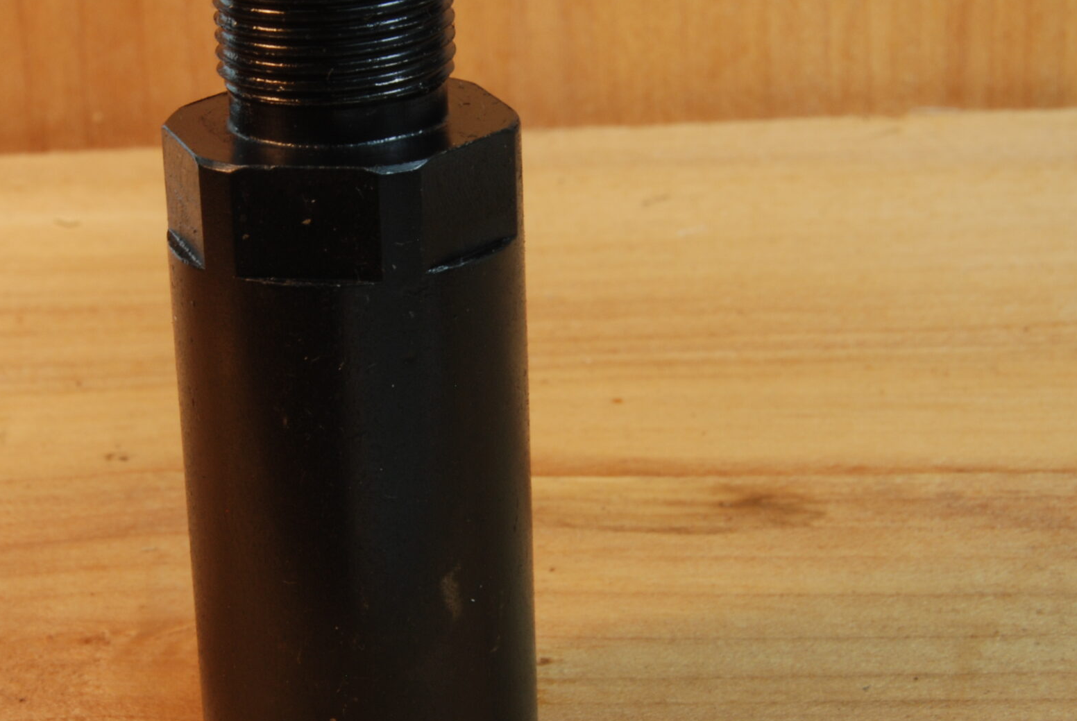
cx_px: 364
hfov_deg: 20.5
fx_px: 2965
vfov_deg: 13.9
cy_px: 325
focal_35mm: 99
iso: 200
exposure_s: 1/6
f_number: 20
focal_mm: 40
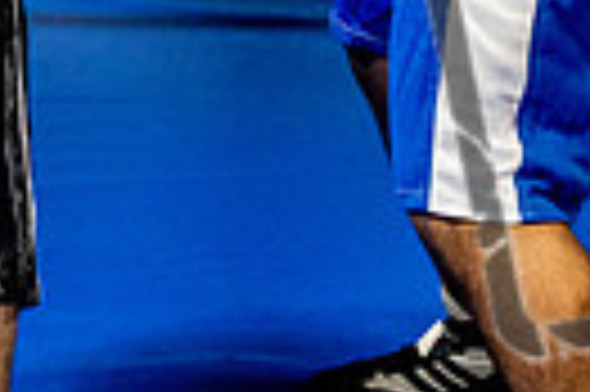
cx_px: 351
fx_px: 3765
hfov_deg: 9.0
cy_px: -399
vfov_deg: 5.8
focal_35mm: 230
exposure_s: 1/800
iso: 5000
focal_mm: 35
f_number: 2.8
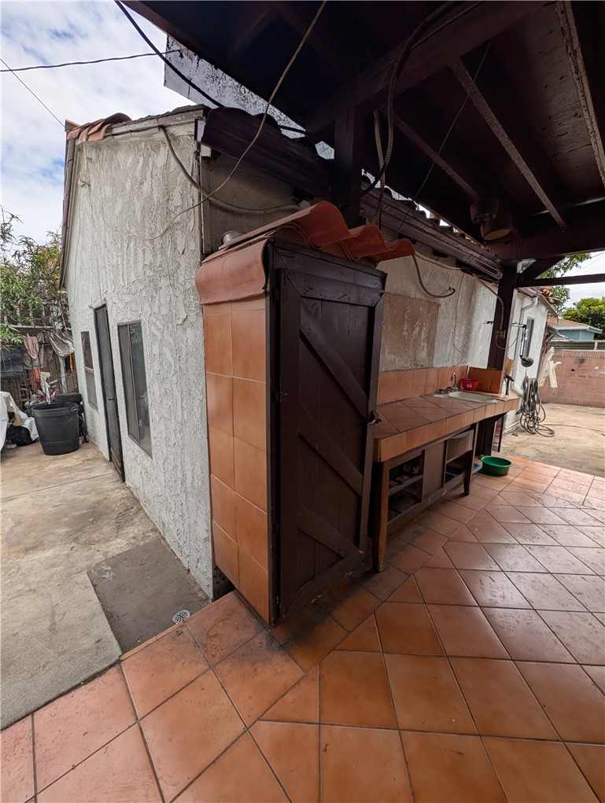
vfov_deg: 110.4
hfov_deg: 94.7
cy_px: 402
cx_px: 302
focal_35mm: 12
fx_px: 279
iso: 32
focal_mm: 2.02
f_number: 1.7
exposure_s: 1/1541
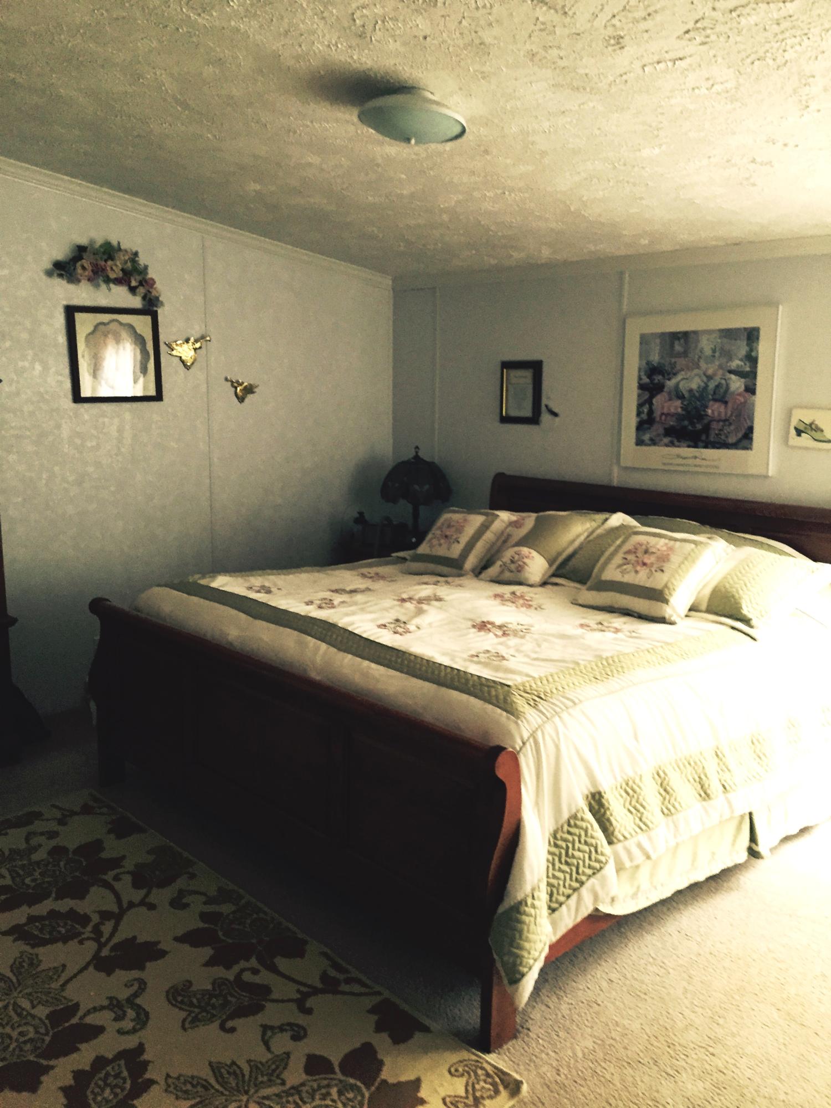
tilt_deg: -9.8
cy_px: 554
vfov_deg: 61.7
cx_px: 416
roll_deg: +0.1
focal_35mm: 29
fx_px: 928
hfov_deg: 48.2
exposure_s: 1/30
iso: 200
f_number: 2.2
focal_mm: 4.15
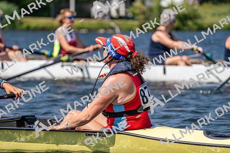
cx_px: 115
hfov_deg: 8.6
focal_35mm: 239
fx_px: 1527
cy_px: 76
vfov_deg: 5.8
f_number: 5.6
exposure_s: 1/2000
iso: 200
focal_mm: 239
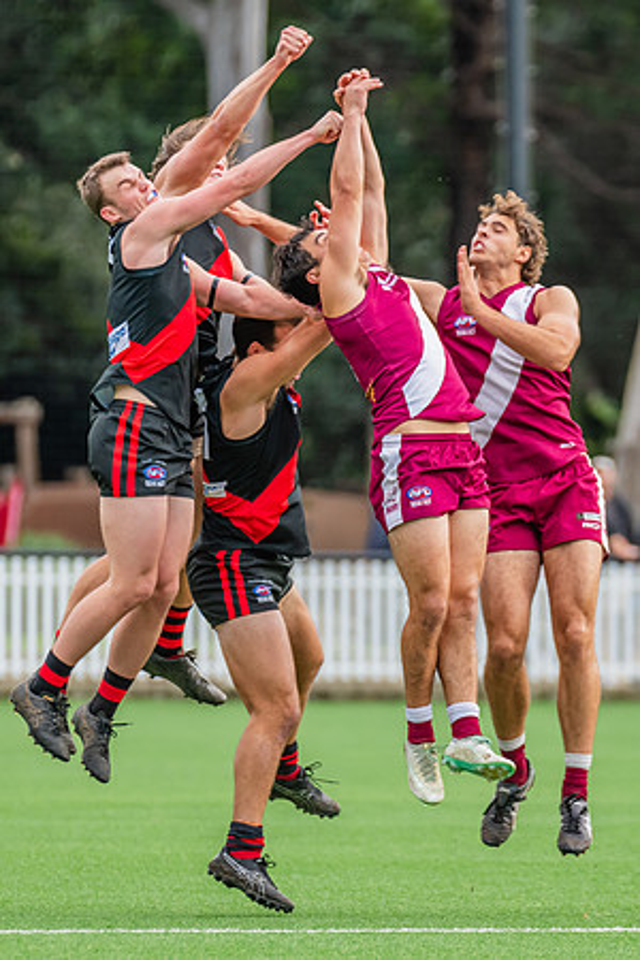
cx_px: 377
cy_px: 535
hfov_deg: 2.7
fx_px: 13816
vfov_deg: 4.0
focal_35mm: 518
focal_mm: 310
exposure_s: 1/1250
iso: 800
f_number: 5
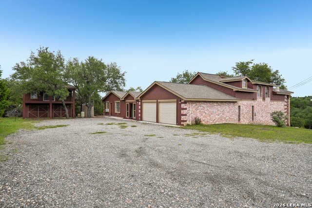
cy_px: 104
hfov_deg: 78.6
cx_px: 156
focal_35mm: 22
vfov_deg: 57.3
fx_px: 191
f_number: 8
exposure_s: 1/350
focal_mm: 22
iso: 200
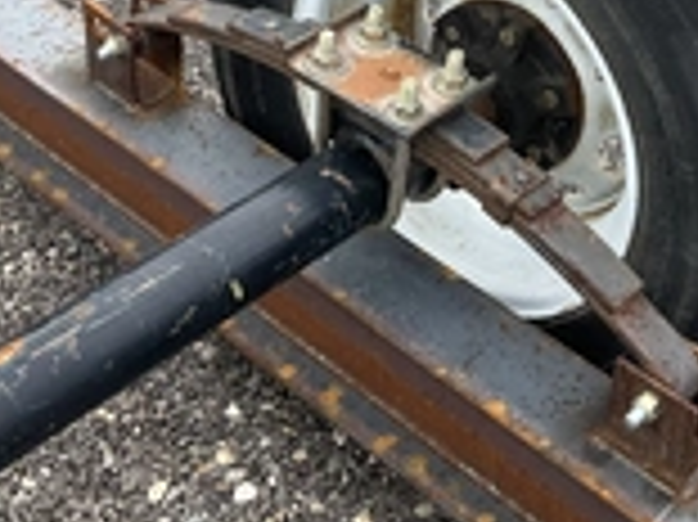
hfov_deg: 25.6
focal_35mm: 75
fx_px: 1511
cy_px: -22
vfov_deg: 19.0
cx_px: 536
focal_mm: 3
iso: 25
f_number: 1.8
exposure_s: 1/599
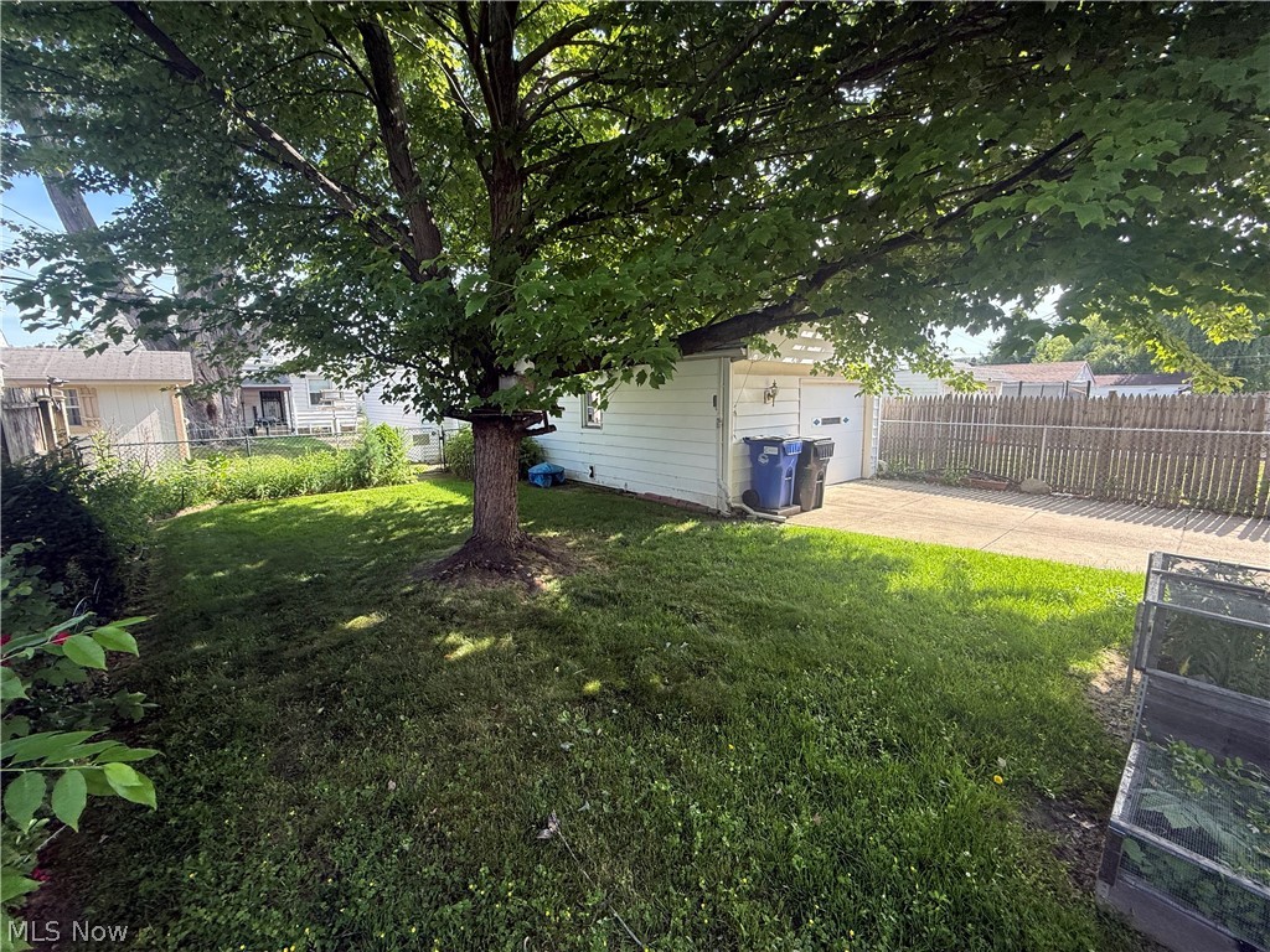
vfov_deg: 85.7
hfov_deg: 102.1
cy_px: 476
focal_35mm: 14
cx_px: 635
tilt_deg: -6.8
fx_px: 514
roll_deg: -0.2
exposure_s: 1/252
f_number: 2.2
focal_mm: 2.22
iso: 50
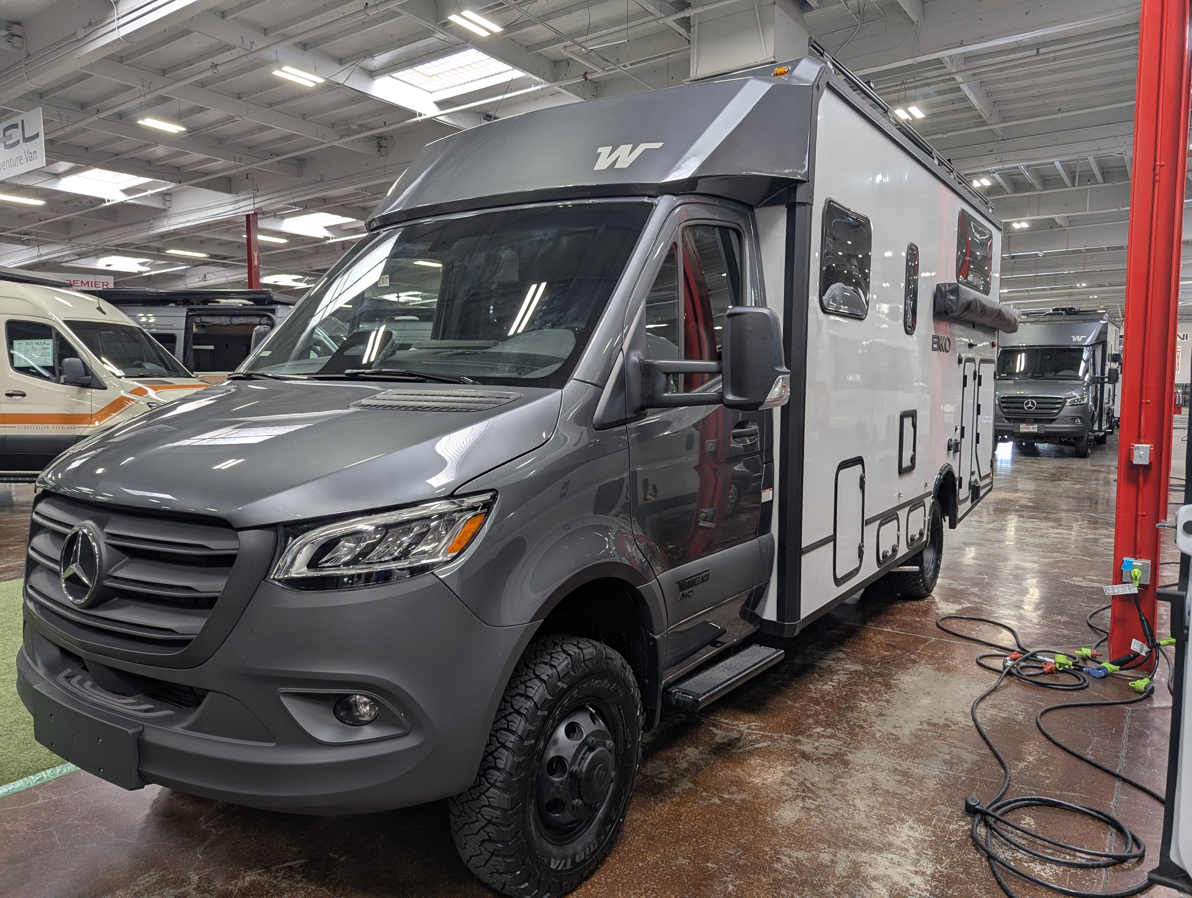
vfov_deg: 56.9
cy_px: 449
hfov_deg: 71.5
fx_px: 828
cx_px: 596
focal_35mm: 24
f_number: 1.85
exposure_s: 1/120
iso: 82
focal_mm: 6.81
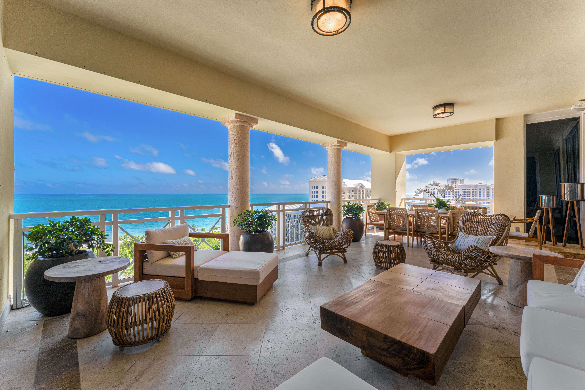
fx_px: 227
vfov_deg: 81.2
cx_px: 292
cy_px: 195
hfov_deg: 104.3
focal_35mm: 14
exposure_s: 1/200
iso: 400
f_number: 10
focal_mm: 14
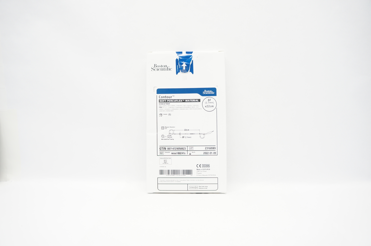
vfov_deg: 47.8
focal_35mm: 27
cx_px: 186
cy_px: 123
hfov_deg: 67.4
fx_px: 278
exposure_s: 1/60
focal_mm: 18
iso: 400
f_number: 4
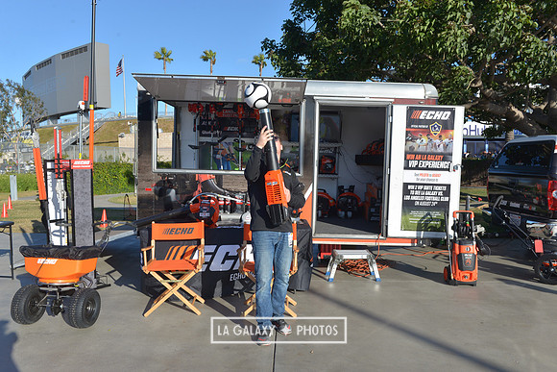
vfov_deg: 45.0
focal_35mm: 29
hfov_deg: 63.6
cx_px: 278
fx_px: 449
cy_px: 186
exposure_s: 1/400
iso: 250
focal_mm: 29
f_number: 10
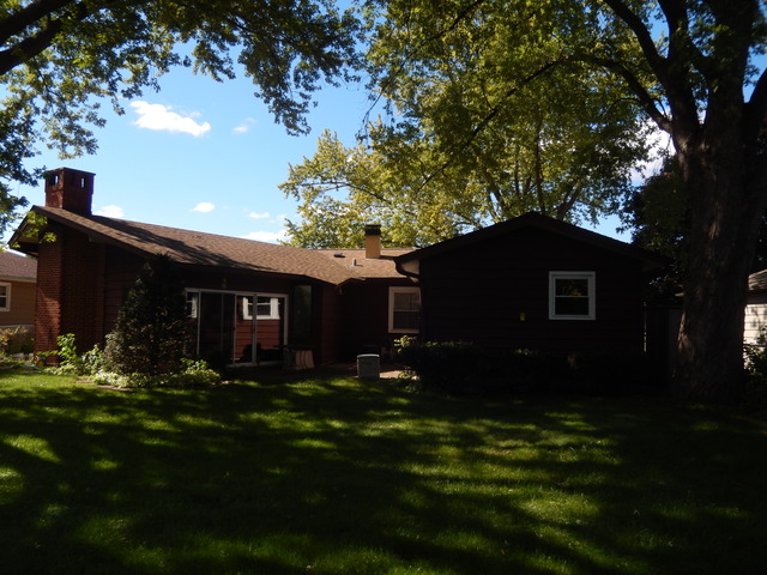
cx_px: 384
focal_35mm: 28
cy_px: 288
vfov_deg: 49.7
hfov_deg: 63.4
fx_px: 620
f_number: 3.6
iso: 125
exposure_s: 1/800
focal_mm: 5.1
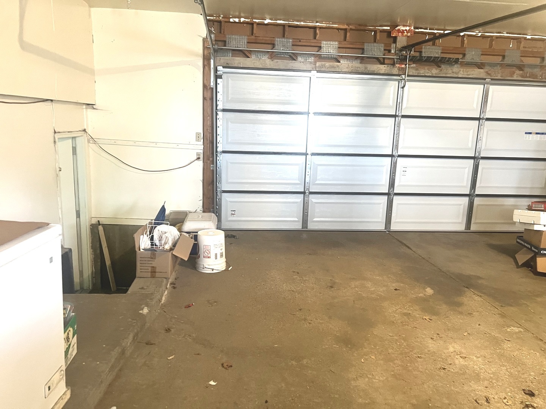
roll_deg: -0.7
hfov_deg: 67.3
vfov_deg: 53.1
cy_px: 204
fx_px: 410
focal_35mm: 26
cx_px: 273
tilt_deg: -10.9
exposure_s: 1/30
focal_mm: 5.7
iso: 500
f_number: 1.5
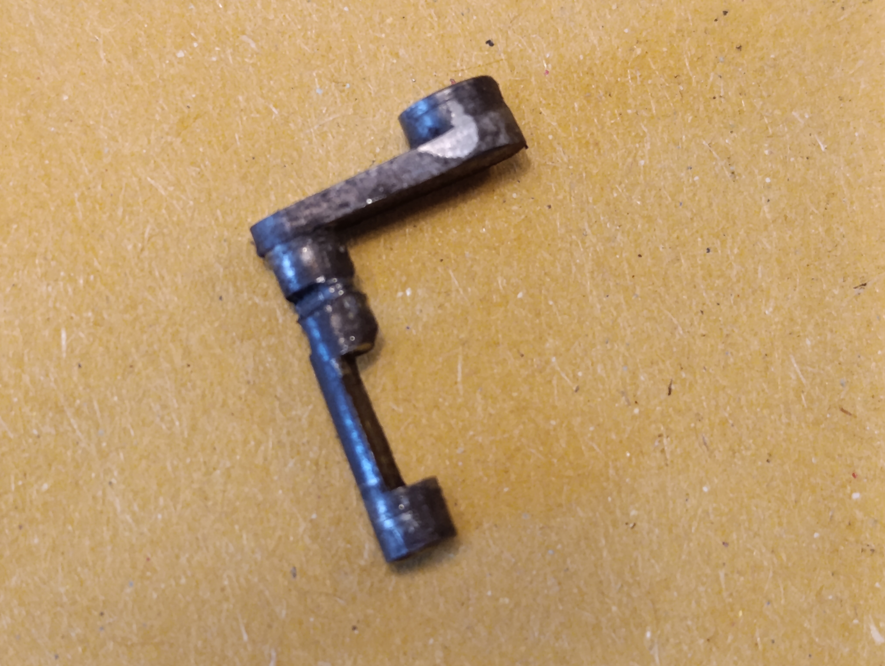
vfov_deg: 16.1
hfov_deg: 21.3
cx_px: 442
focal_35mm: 92
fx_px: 2355
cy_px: 333
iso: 1000
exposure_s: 1/100
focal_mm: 6.14
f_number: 1.6
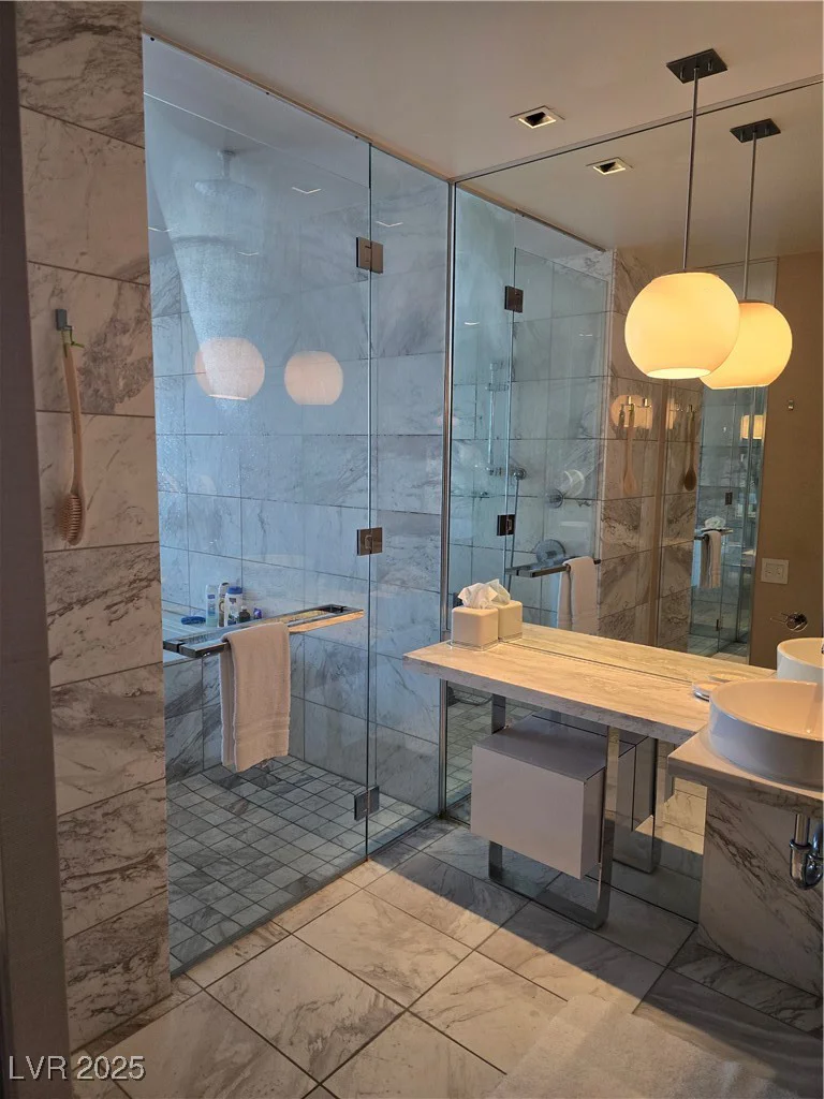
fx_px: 730
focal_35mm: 23
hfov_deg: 58.9
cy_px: 550
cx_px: 412
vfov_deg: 73.9
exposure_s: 1/120
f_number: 1.7
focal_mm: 6.3
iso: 160
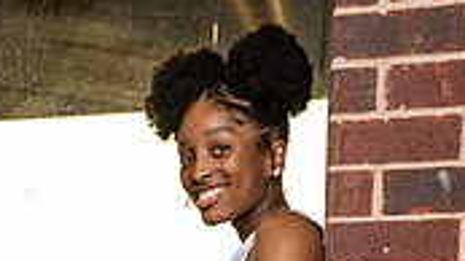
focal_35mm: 101
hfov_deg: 21.1
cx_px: 148
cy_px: 579
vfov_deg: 10.6
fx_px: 1244
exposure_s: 1/250
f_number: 3.2
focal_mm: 37
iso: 320
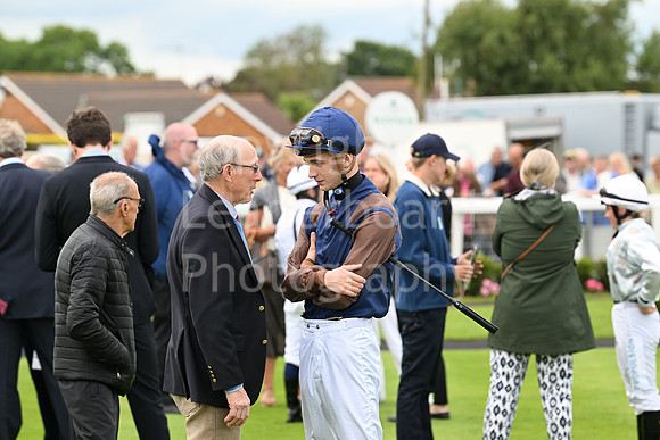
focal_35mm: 200
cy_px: 220
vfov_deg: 6.9
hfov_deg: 10.3
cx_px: 330
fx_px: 3667
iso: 400
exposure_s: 1/640
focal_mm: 200
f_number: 5.6
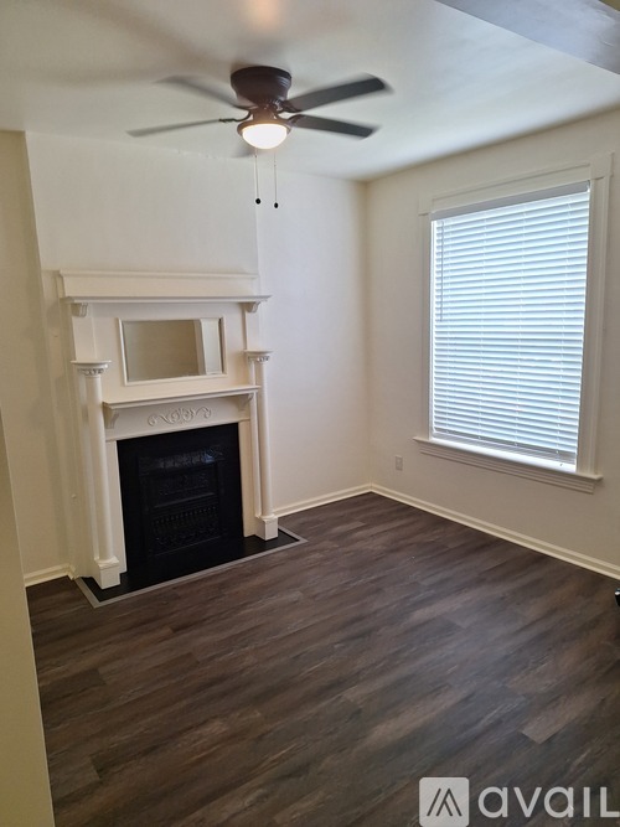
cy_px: 414
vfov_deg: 73.9
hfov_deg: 58.9
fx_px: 549
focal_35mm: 23
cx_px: 310
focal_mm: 5.54
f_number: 1.8
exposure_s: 1/60
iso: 40
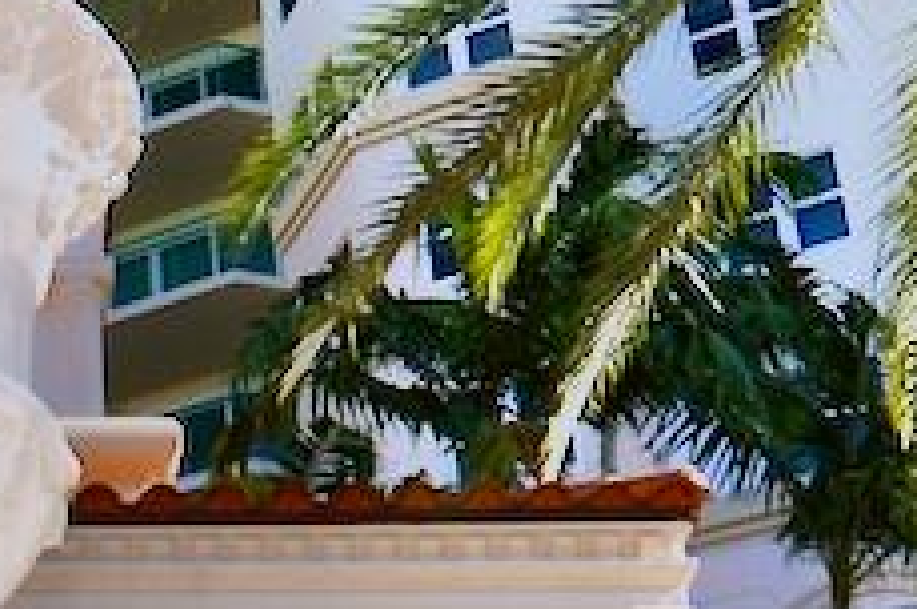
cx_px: -92
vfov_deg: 15.4
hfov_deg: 22.8
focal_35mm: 84
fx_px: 2137
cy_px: 789
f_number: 7.1
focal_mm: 10
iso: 100
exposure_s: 1/200
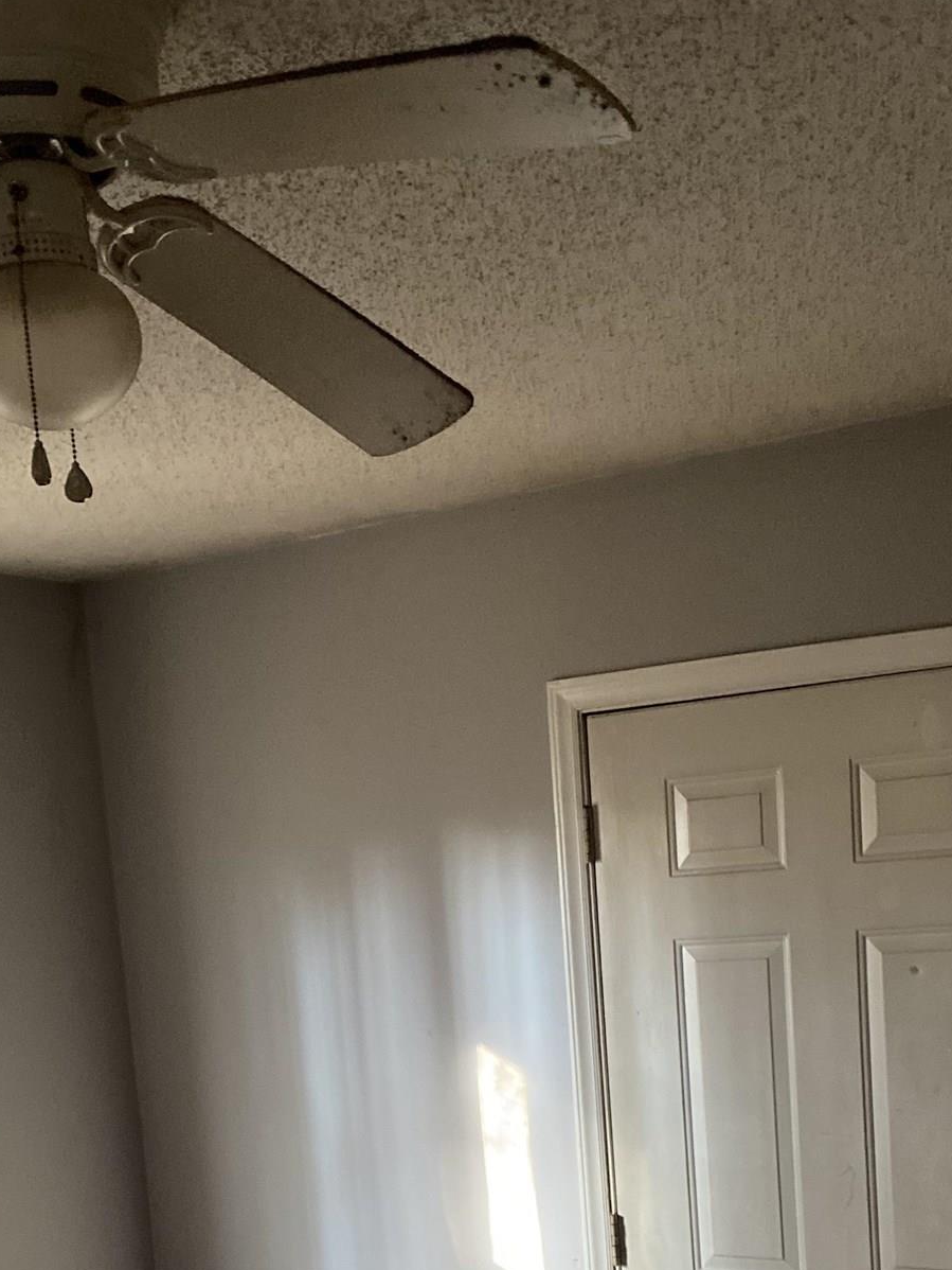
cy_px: 1158
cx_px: 409
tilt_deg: -8.1
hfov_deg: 29.1
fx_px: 1833
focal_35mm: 50
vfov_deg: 35.8
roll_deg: +5.1
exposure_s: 1/31
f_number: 1.8
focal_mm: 4.25
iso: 640
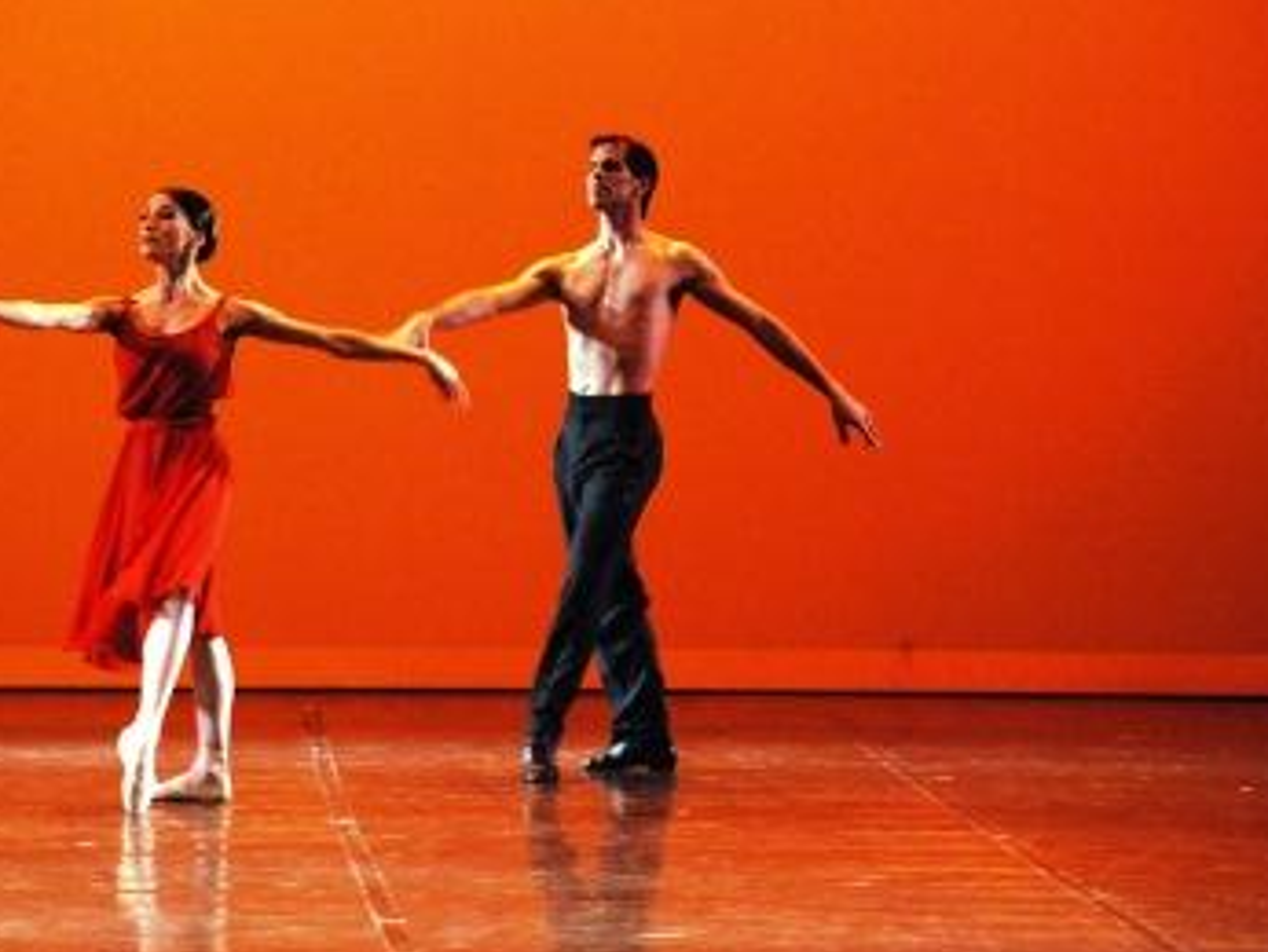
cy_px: 419
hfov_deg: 7.8
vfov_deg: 5.9
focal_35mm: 253
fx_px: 9260
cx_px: 561
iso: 1600
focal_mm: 135
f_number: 6.3
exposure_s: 1/20
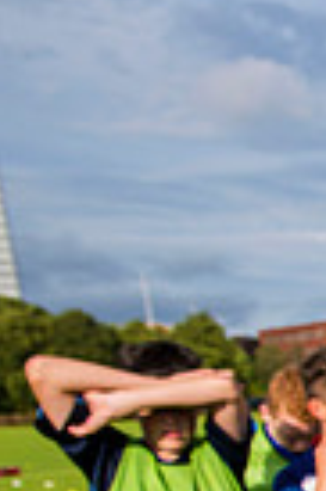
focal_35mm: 85
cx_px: 978
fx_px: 1157
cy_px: 615
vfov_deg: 21.9
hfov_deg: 10.8
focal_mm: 20
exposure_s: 1/1250
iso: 250
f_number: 4.5
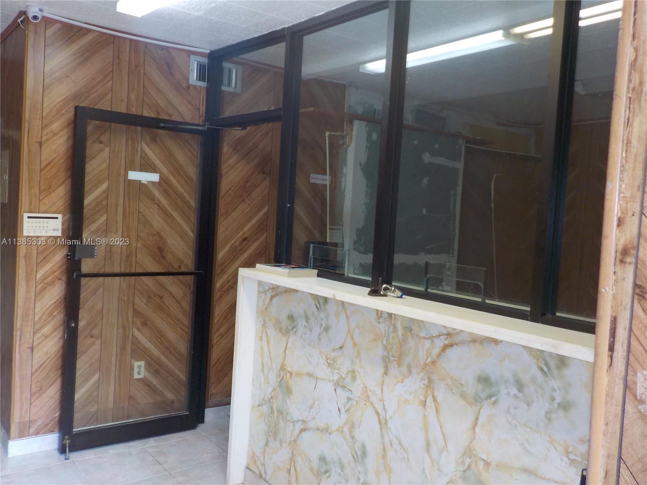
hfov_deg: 60.0
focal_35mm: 30
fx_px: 561
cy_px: 242
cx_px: 324
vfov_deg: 46.8
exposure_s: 1/30
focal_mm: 4.1
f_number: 3.3
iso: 250
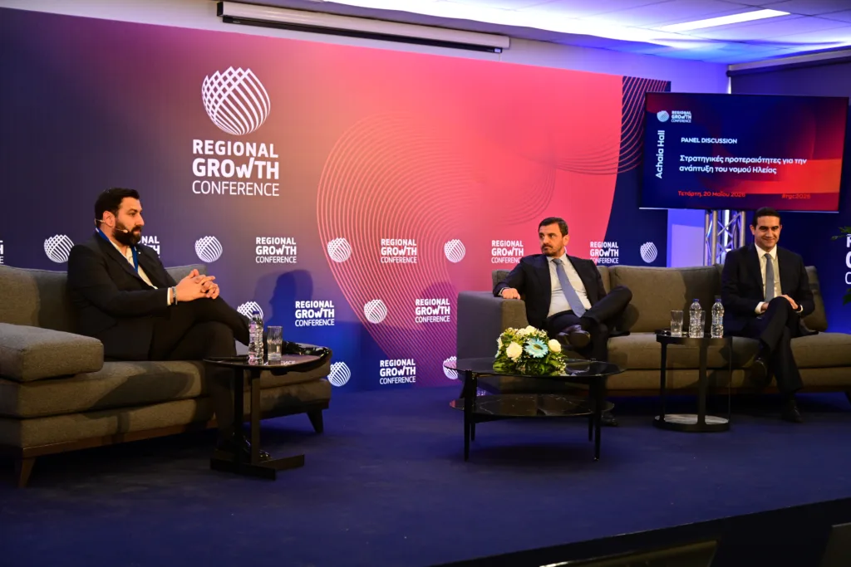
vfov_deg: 26.0
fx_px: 1229
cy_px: 284
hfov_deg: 38.2
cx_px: 426
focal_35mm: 52
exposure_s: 1/400
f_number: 4
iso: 2000
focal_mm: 52
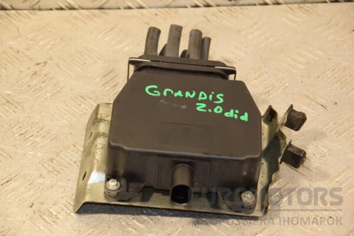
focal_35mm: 128
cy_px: 118
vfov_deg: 10.8
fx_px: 1254
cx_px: 177
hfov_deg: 16.1
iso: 800
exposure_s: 1/80
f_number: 5.6
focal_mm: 85
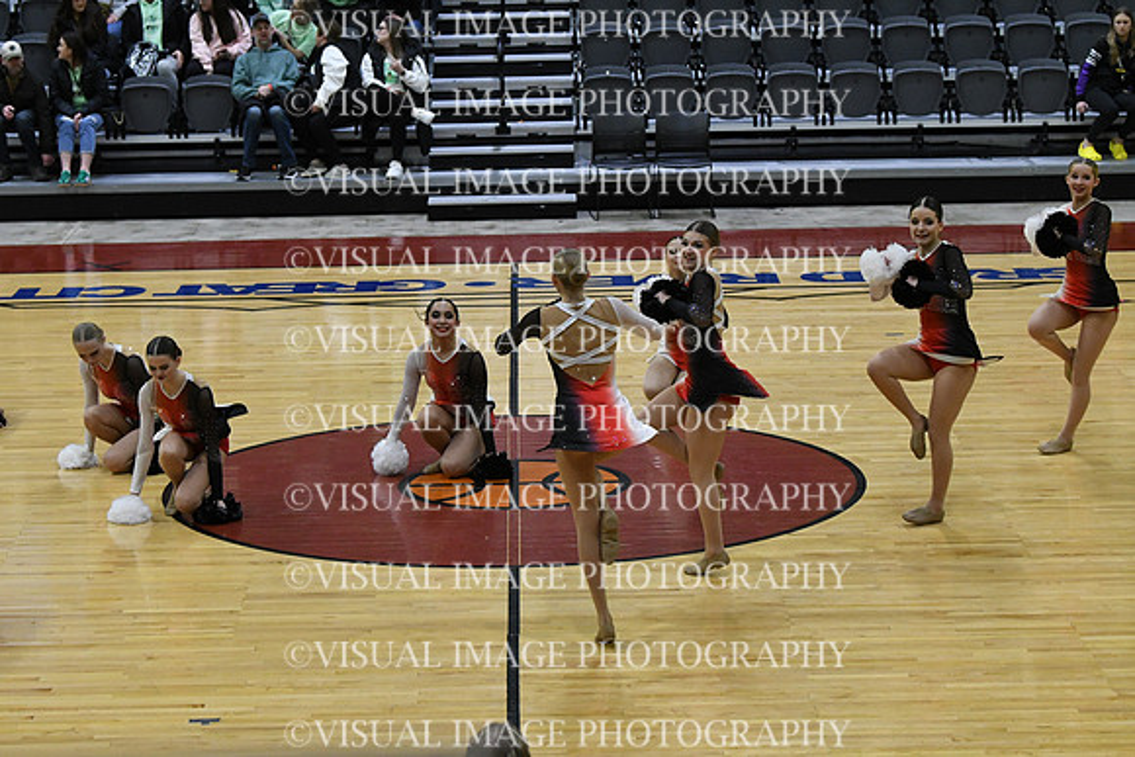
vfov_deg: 13.0
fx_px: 3311
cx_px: 568
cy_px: 378
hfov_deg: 19.5
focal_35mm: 105
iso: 4000
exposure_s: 1/500
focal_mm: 70
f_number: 4
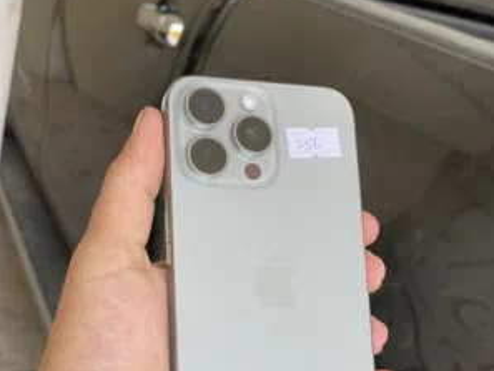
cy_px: 256
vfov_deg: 20.9
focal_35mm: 70
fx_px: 999
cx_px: 248
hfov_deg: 27.8
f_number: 2
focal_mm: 6
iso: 80
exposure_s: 1/99
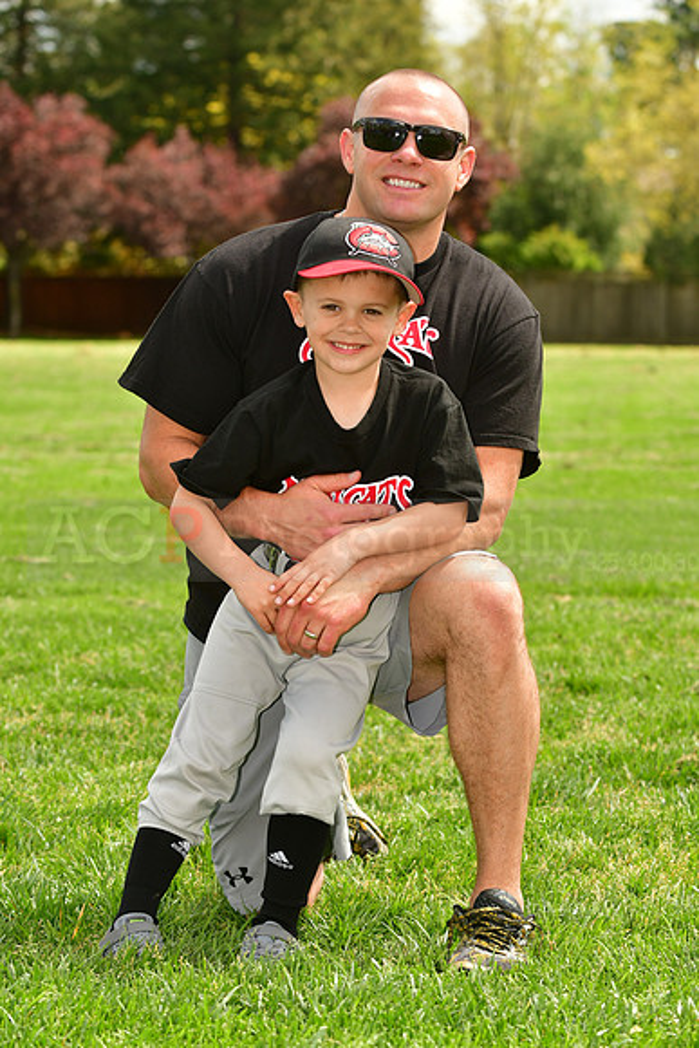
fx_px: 3580
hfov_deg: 11.2
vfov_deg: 16.6
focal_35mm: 123
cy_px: 524
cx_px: 350
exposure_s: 1/640
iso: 200
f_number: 5
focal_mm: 82
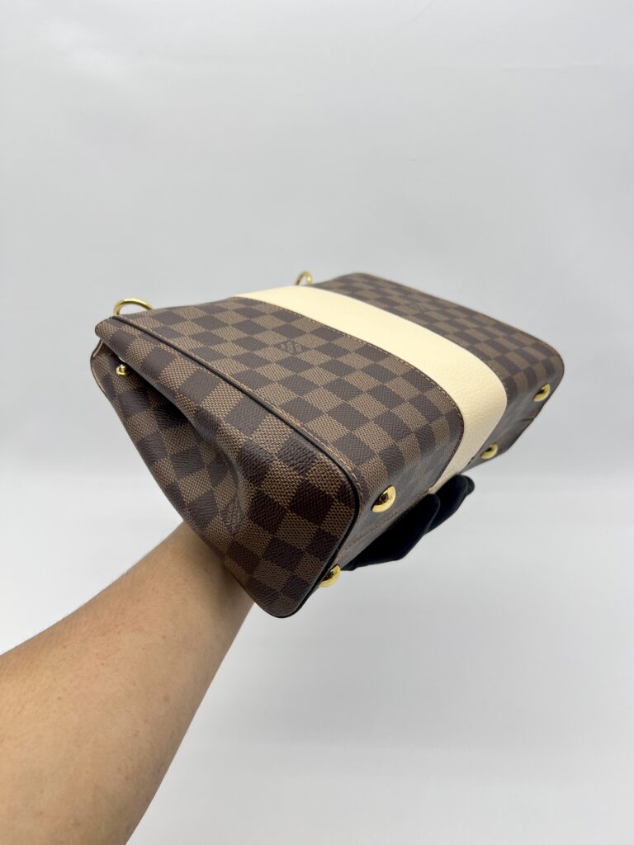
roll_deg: -0.2
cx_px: 317
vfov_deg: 67.3
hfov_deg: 53.1
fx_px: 635
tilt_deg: -28.0
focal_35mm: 26
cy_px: 422
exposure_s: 1/112
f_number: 1.5
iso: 32
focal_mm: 5.7
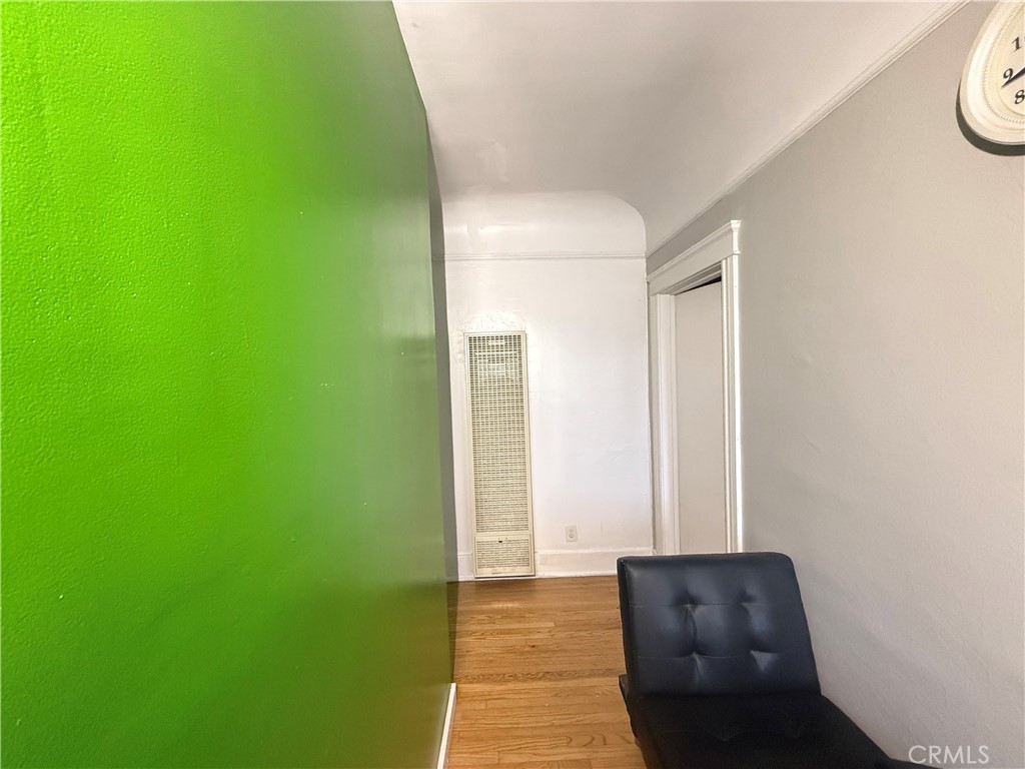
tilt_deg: -1.5
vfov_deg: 85.7
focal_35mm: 14
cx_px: 512
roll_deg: +1.7
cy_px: 384
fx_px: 415
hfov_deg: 102.1
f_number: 2.2
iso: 800
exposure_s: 1/60
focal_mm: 2.22
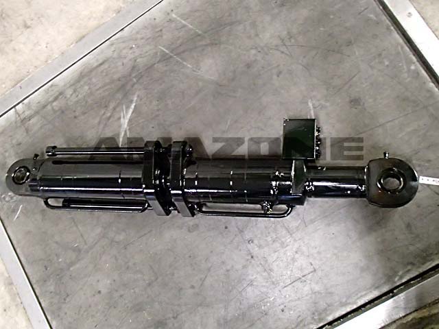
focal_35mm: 36
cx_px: 220
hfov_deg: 51.4
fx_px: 457
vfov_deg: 39.7
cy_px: 164
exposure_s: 1/10
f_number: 4.5
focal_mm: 6.45
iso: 1250
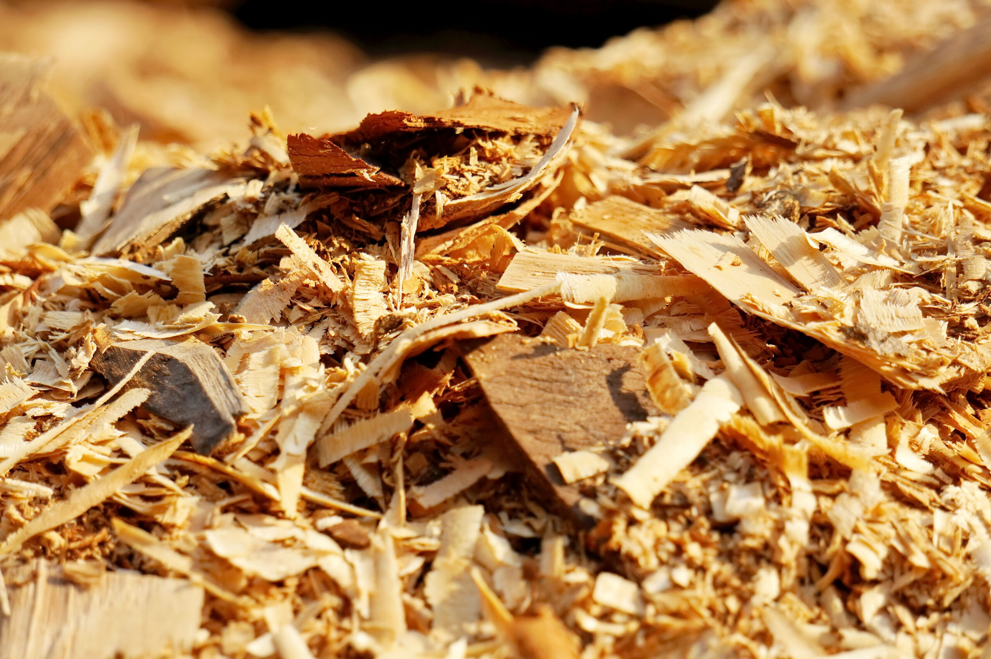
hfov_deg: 10.6
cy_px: 330
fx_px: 5321
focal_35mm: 194
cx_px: 496
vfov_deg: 7.1
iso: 100
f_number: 7.1
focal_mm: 129
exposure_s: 1/250
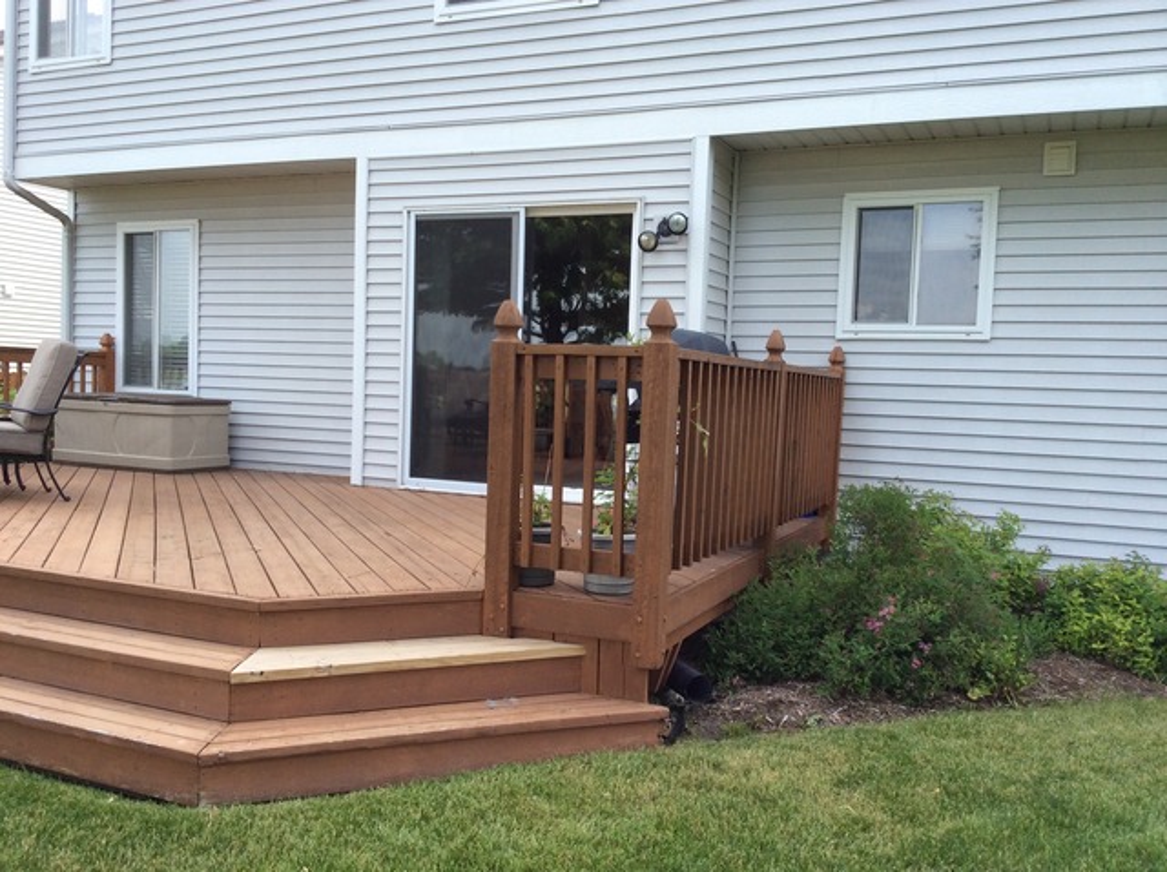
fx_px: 1111
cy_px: 436
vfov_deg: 42.8
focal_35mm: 33
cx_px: 584
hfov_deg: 55.4
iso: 32
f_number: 2.4
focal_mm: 3.3
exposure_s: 1/379
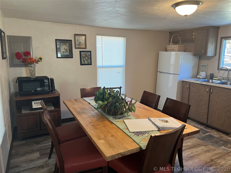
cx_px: 116
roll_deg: +0.4
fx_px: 174
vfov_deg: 53.1
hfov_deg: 67.3
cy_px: 86
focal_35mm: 26
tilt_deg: -10.1
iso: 100
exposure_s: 1/60
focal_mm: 5.7
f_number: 1.5
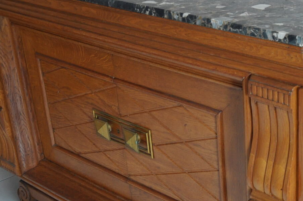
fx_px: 632
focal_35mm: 75
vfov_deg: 18.0
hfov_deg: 26.1
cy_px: 159
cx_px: 274
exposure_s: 1/15
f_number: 3.8
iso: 500
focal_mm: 21
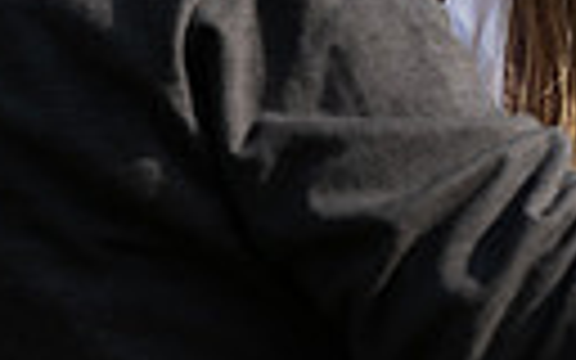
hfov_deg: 2.3
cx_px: 266
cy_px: -92
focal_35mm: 923
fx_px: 14489
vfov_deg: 1.4
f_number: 5
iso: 200
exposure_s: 1/1250
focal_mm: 200
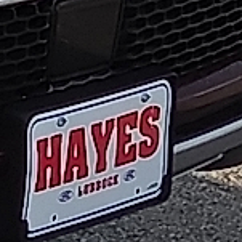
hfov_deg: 4.3
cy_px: -316
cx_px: -865
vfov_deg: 4.7
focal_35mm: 365
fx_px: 2887
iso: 25
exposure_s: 1/2000
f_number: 1.8
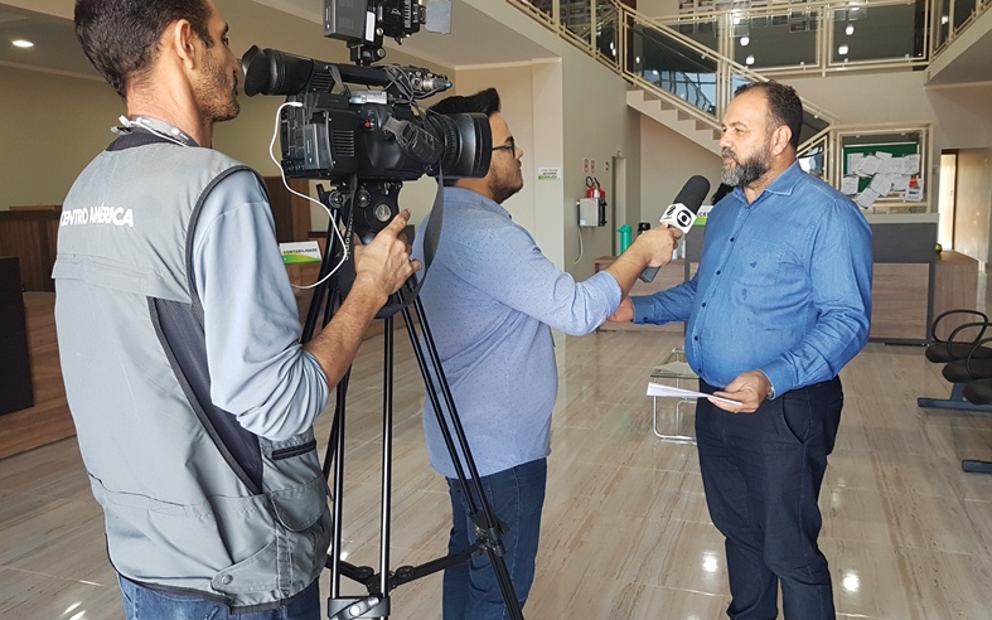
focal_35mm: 28
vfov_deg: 44.5
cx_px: 500
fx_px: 757
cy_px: 272
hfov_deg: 66.5
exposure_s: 1/60
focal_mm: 4.2
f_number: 1.7
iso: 80
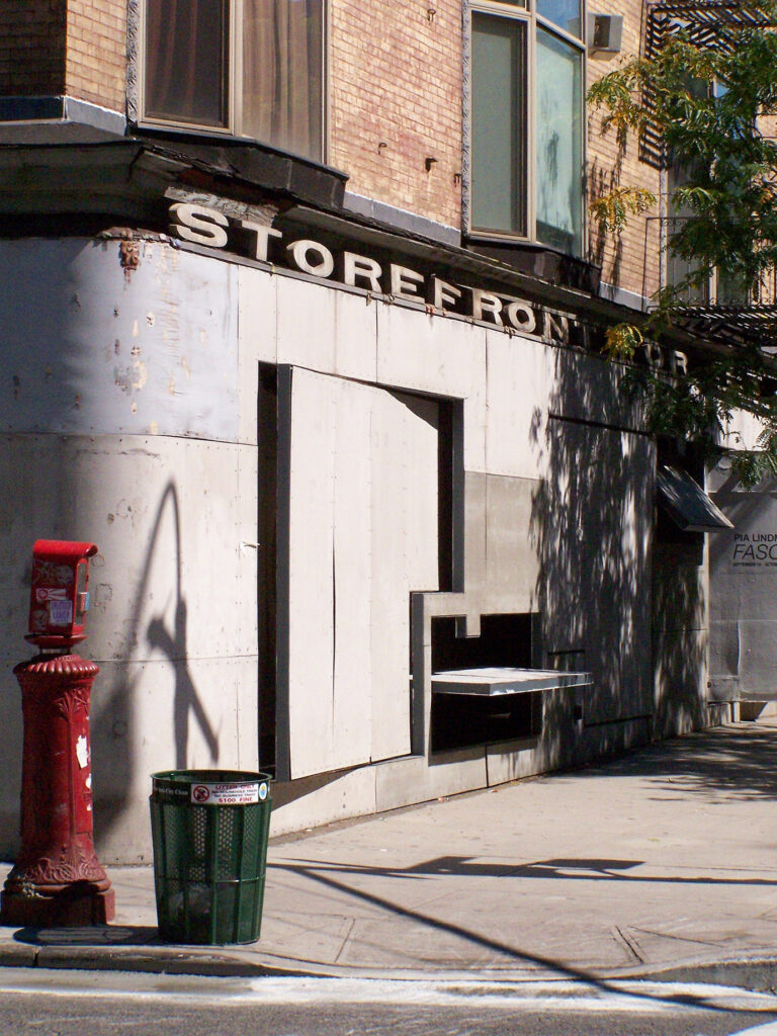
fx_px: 3142
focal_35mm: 105
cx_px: 388
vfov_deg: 18.7
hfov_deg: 14.1
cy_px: 518
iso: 400
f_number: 6.3
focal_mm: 17.5
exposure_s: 1/1600
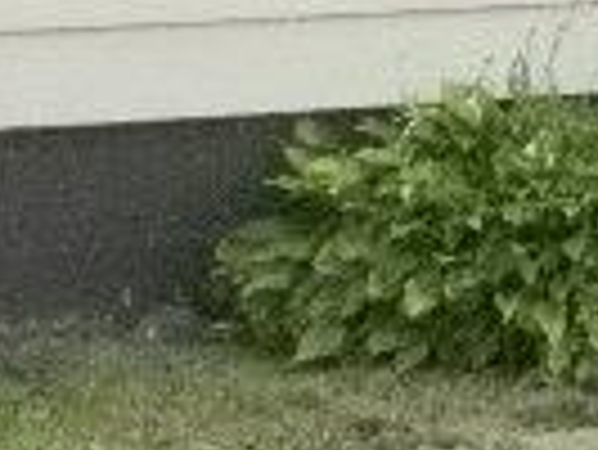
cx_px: 958
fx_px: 3752
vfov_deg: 6.7
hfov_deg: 8.8
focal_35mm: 217
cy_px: -292
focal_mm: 8.2
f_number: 8.4
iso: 3200
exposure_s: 1/1000
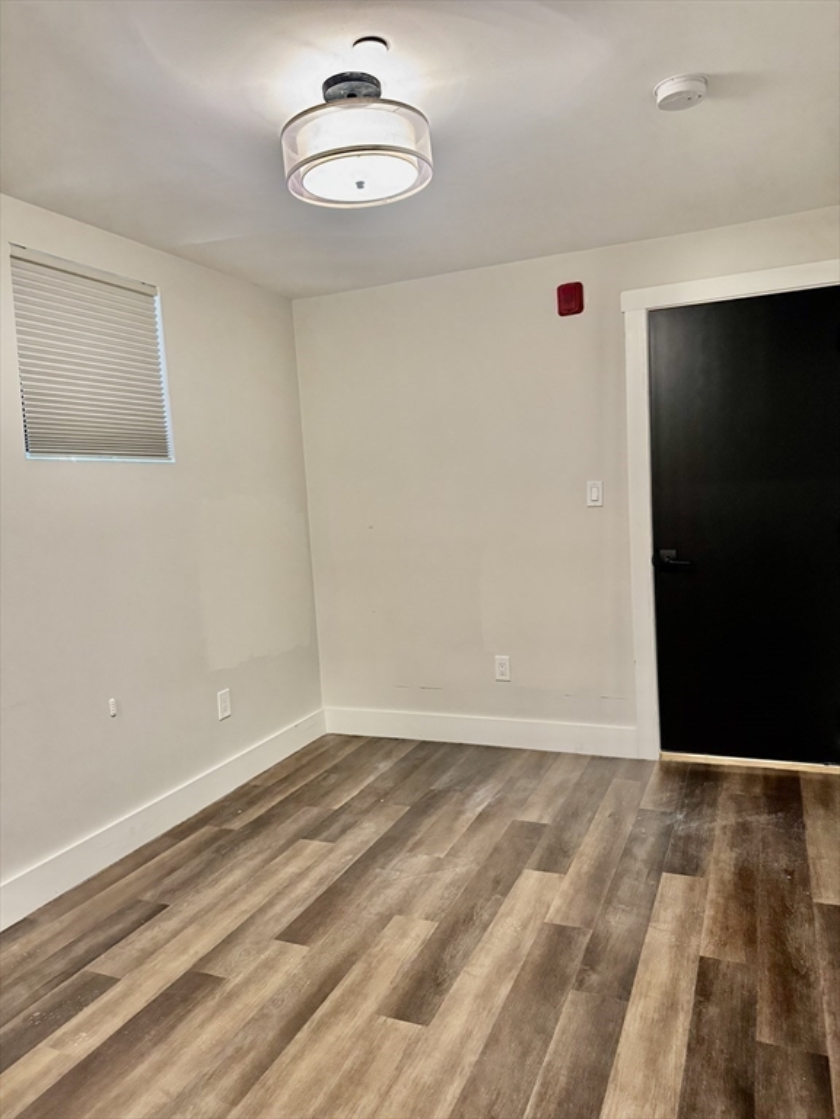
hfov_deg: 56.8
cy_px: 560
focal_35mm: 24
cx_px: 420
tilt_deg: -5.1
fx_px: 777
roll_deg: +3.6
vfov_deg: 71.6
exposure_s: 1/60
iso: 500
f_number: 1.78
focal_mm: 6.76
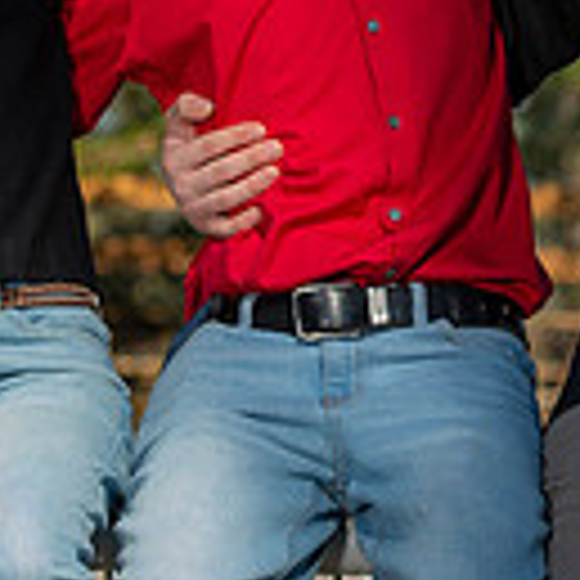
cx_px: 472
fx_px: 6673
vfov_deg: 5.0
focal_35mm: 352
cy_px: 99
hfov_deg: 5.0
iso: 50
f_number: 5
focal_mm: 92
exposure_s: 1/250
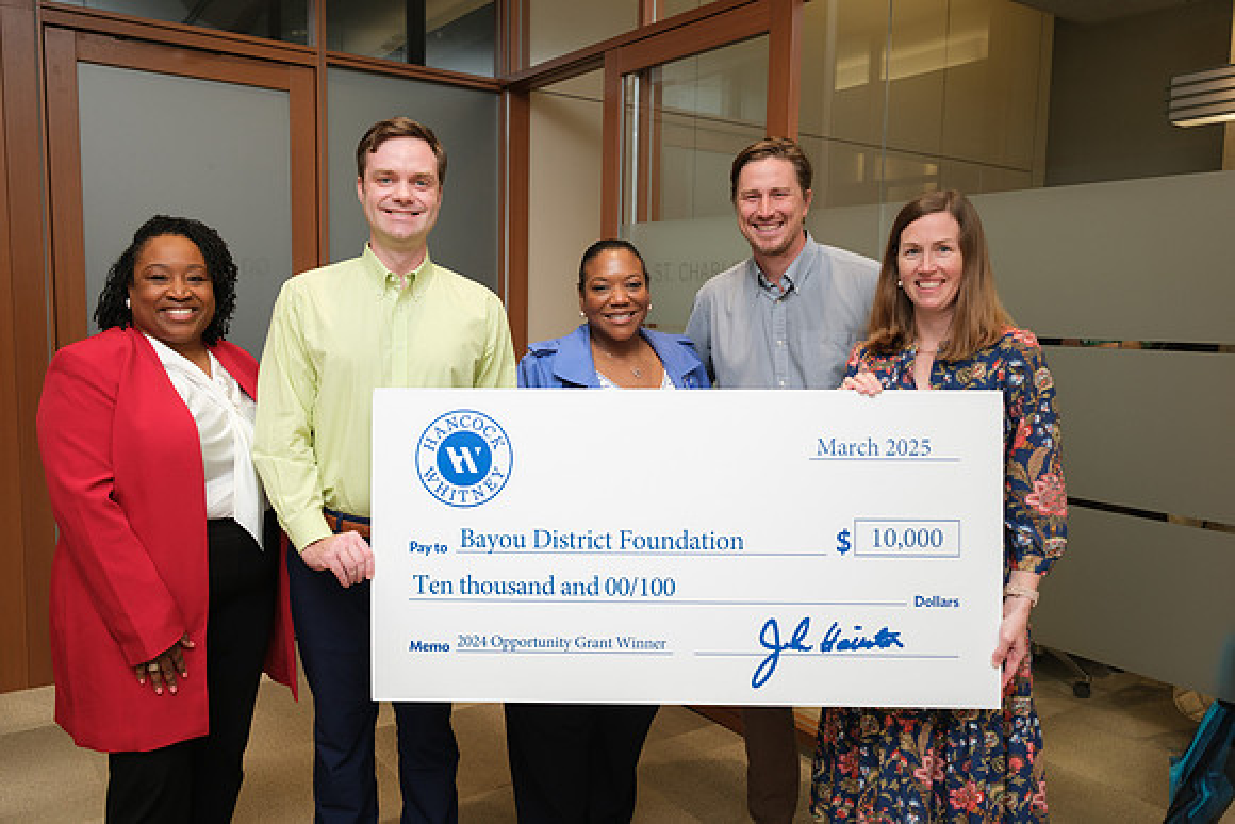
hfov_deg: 67.4
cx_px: 618
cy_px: 412
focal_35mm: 27
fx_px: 926
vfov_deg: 48.0
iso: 400
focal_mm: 18.2
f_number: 4.5
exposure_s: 1/125
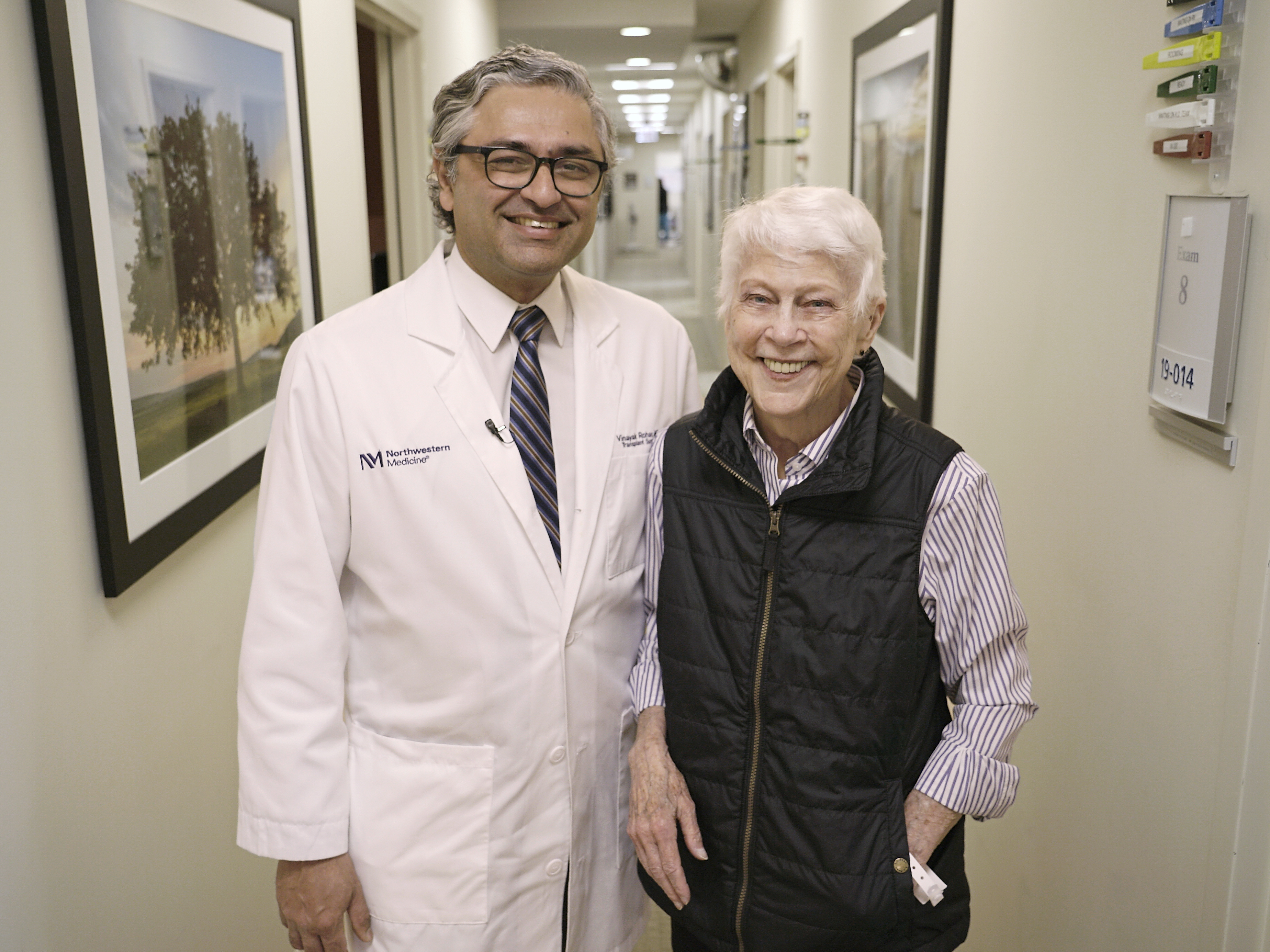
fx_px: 1174
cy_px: 468
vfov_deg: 44.2
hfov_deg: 56.8
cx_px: 609
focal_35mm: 32
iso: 1600
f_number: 4
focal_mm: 29
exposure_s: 1/60
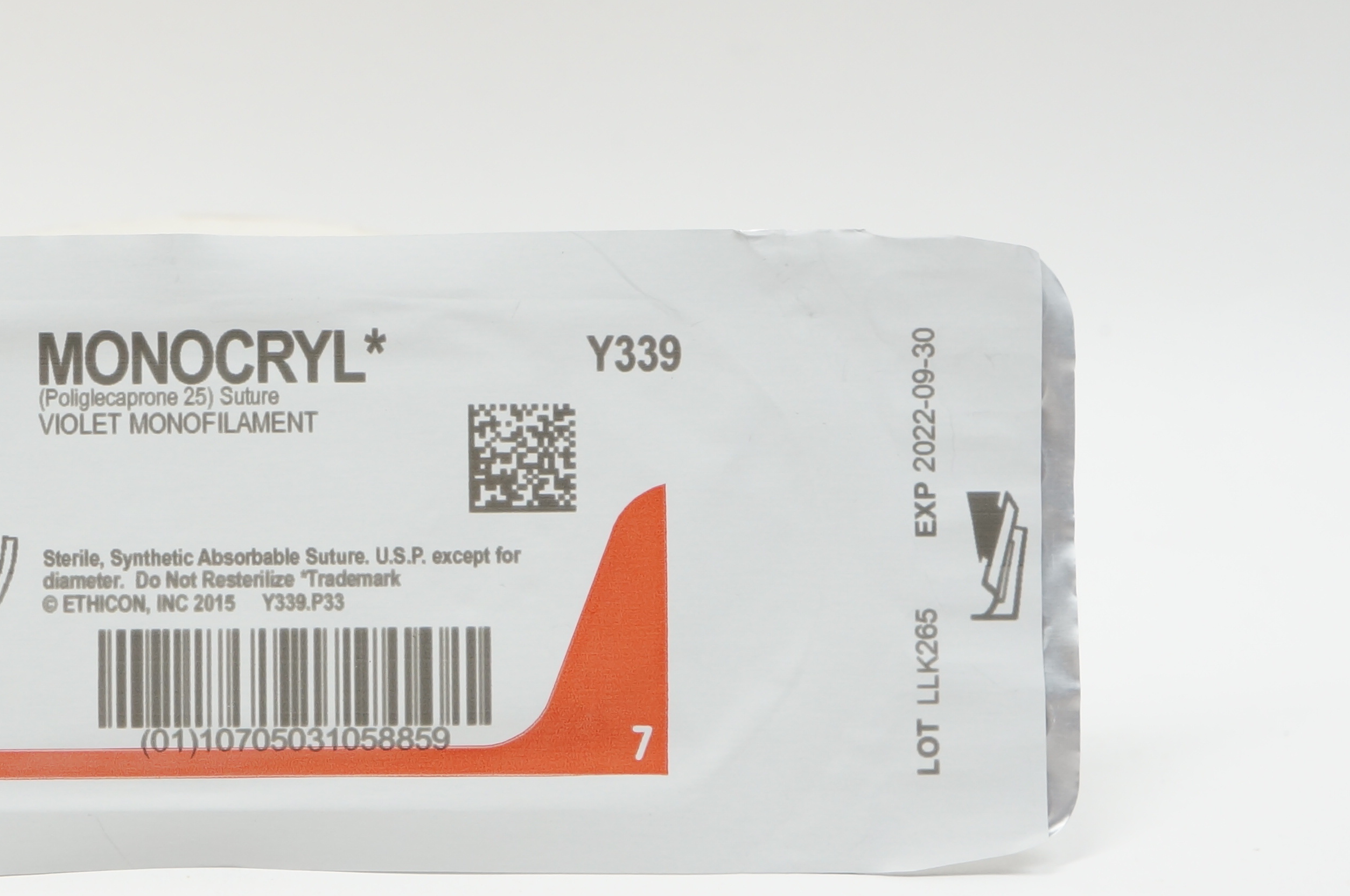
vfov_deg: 14.1
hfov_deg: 20.9
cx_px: 312
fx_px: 3633
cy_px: 557
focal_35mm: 97
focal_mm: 33
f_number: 6.3
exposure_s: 1/50
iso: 400
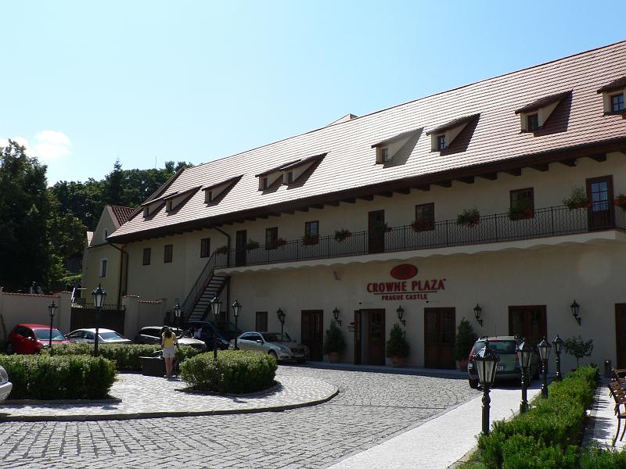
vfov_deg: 39.7
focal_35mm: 36
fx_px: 651
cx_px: 313
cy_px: 234
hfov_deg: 51.4
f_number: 5.6
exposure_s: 1/500
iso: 80
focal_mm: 6
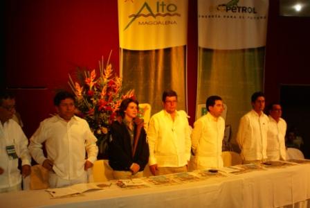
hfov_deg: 53.1
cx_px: 155
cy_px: 104
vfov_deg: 37.0
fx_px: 310
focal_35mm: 36
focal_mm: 24
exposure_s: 1/30
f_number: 4.5
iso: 800
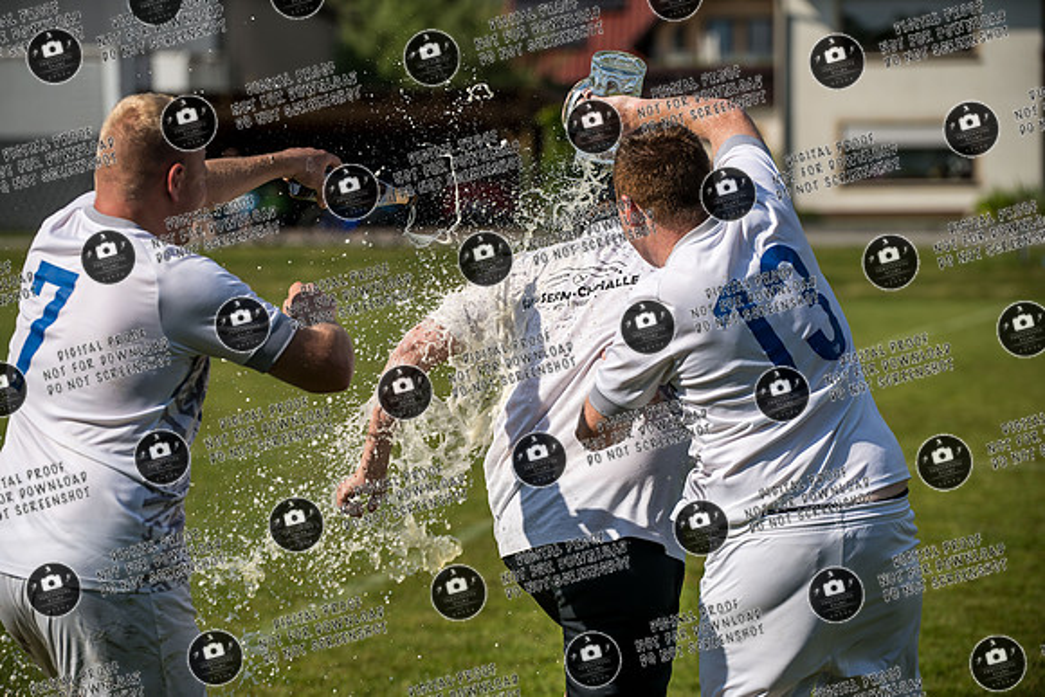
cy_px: 348
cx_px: 522
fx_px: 3252
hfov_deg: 18.3
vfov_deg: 12.2
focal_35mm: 112
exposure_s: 1/1600
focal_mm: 112
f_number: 3.5
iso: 64
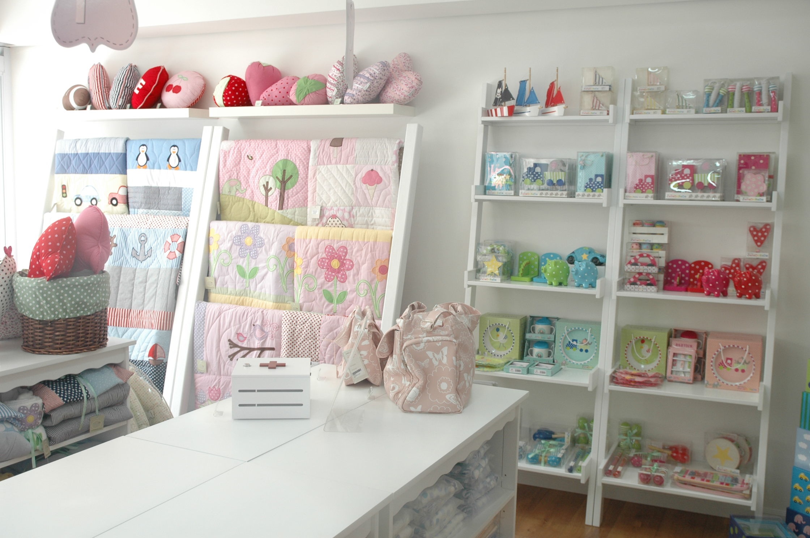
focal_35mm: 33
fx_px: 742
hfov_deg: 57.3
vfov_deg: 39.9
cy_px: 269
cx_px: 405
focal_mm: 22
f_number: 4.5
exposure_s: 1/100
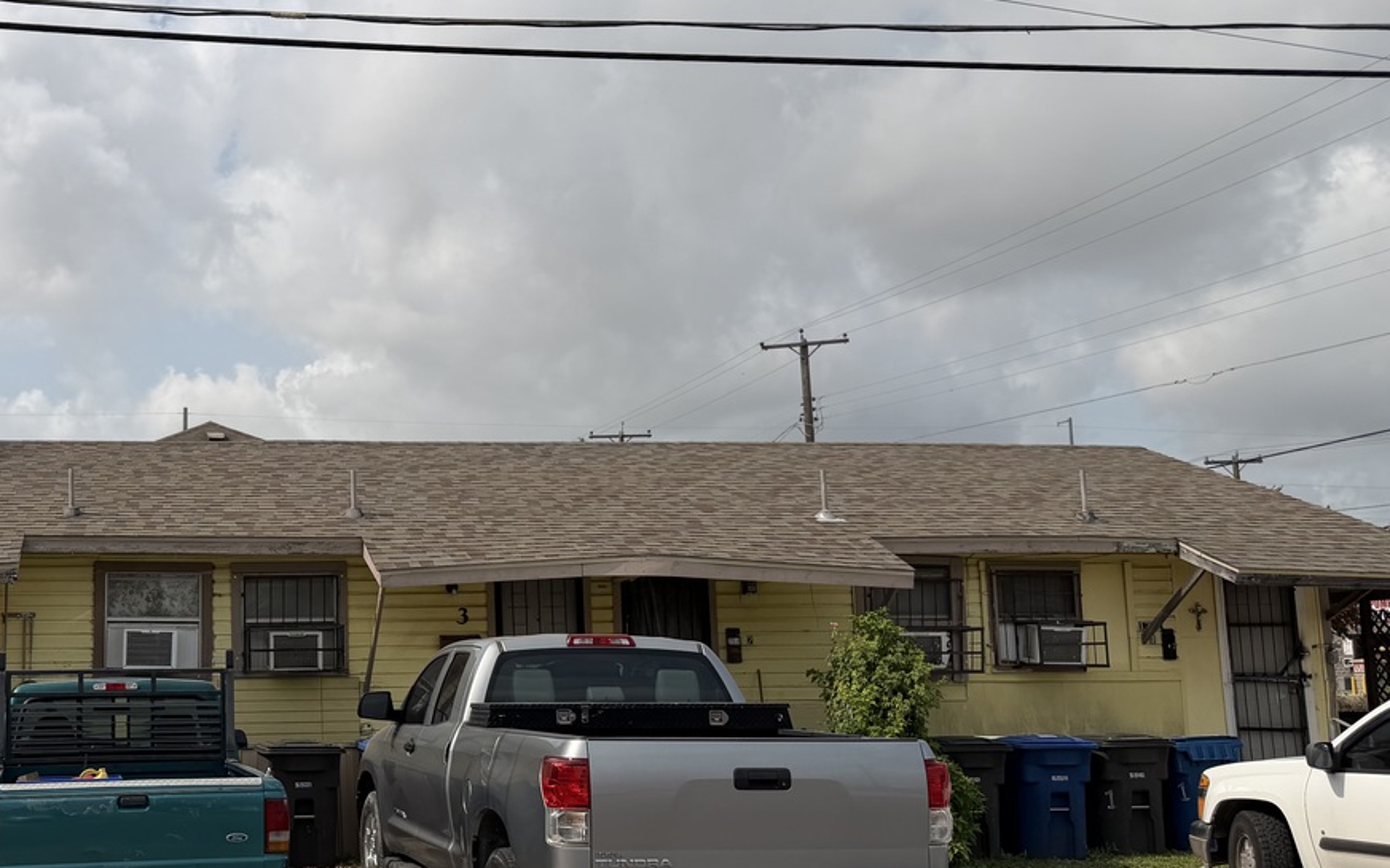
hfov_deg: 45.1
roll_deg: +0.4
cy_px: 476
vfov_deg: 30.5
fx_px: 1591
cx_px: 303
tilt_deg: +9.1
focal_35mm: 42
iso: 80
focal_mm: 6.76
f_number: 1.78
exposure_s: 1/9091
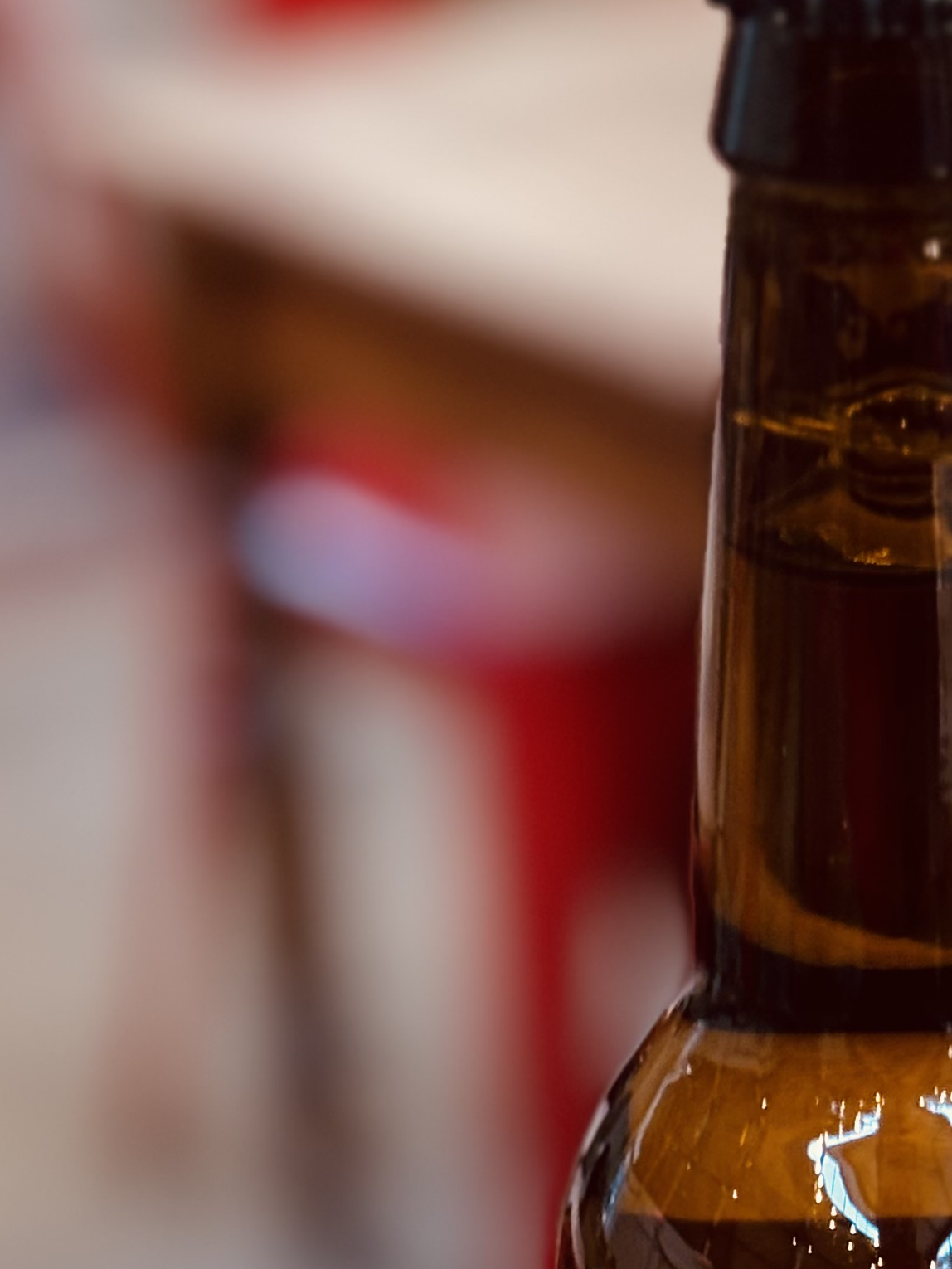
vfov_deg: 14.1
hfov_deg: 10.8
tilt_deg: -28.5
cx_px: 906
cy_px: 1398
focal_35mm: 137
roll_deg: -0.2
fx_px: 5022
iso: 100
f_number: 1.6
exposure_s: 1/50
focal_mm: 5.96
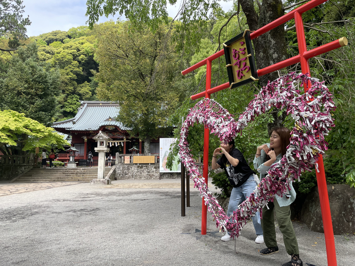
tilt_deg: +8.5
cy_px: 133
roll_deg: +0.1
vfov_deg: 53.1
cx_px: 178
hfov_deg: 67.3
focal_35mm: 26
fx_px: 267
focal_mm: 4.2
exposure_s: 1/785
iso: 32
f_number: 1.6
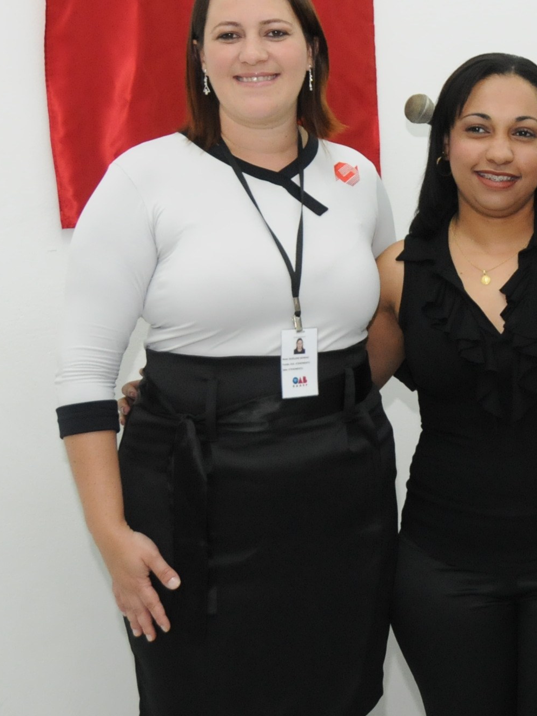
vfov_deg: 23.3
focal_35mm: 84
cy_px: 292
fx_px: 1737
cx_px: 778
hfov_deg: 16.2
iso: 1250
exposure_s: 1/80
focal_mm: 24
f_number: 3.8
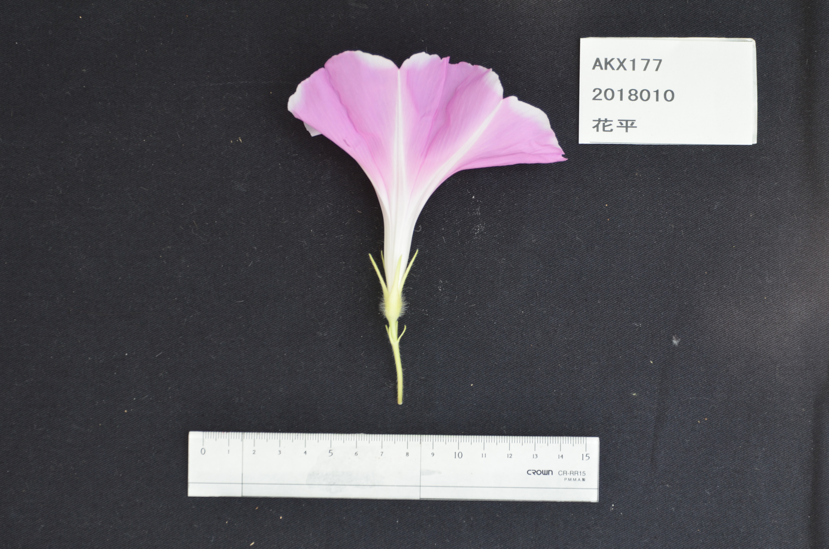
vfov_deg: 13.8
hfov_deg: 20.7
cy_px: 274
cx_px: 414
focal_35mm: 99
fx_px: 2275
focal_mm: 66
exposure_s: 1/125
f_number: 5.6
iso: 450
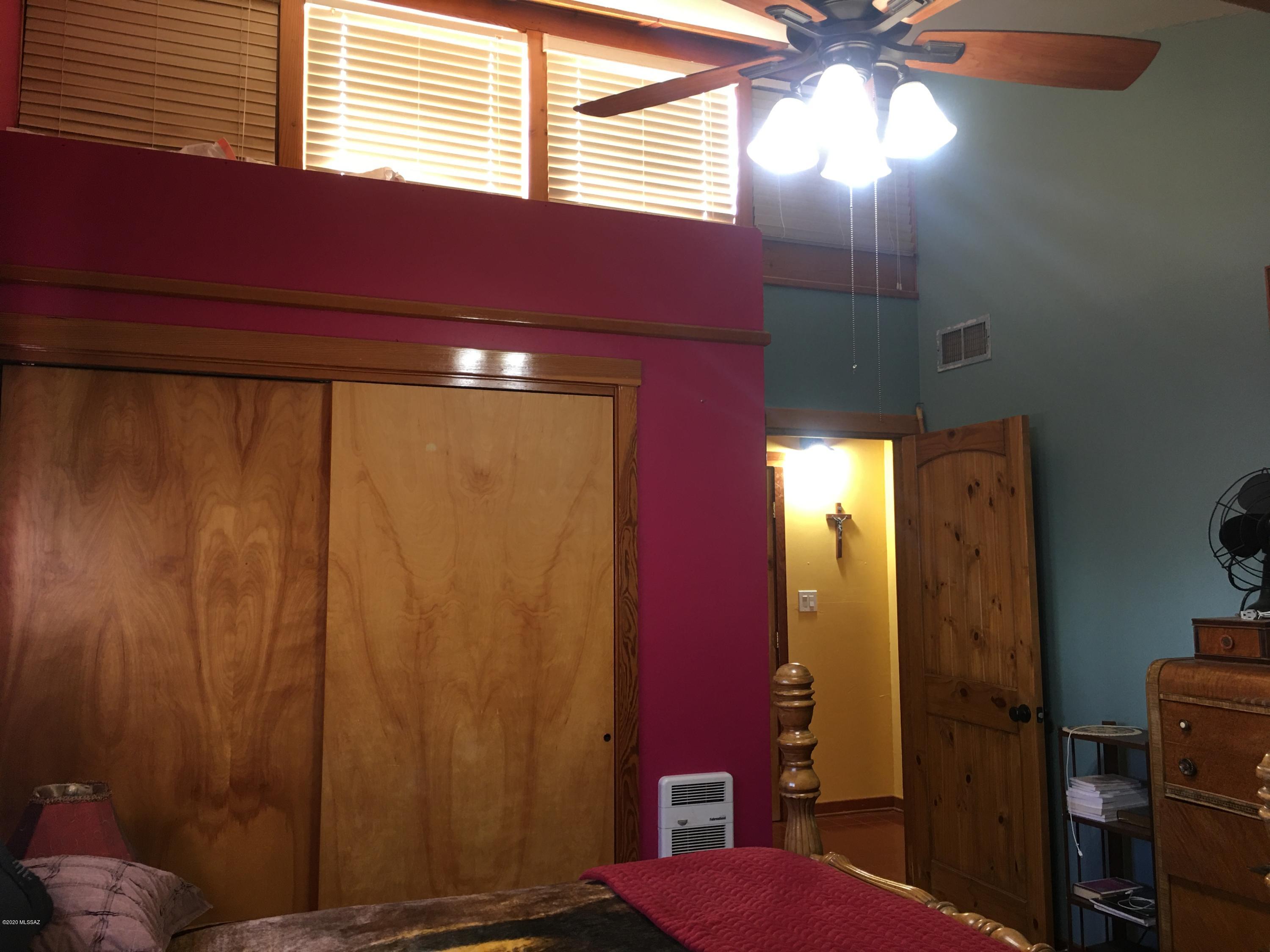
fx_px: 1064
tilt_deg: +6.1
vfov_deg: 48.2
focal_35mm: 29
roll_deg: -0.4
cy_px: 476
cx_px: 635
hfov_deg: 61.7
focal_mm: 4.15
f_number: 2.2
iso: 40
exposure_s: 1/15
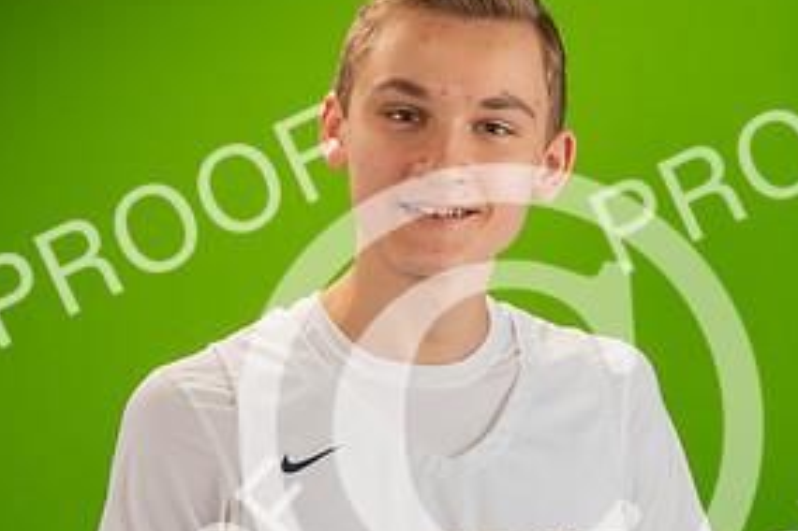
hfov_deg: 19.5
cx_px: 445
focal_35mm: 105
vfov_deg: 13.0
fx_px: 2326
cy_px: 429
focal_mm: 42
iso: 800
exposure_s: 1/60
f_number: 20
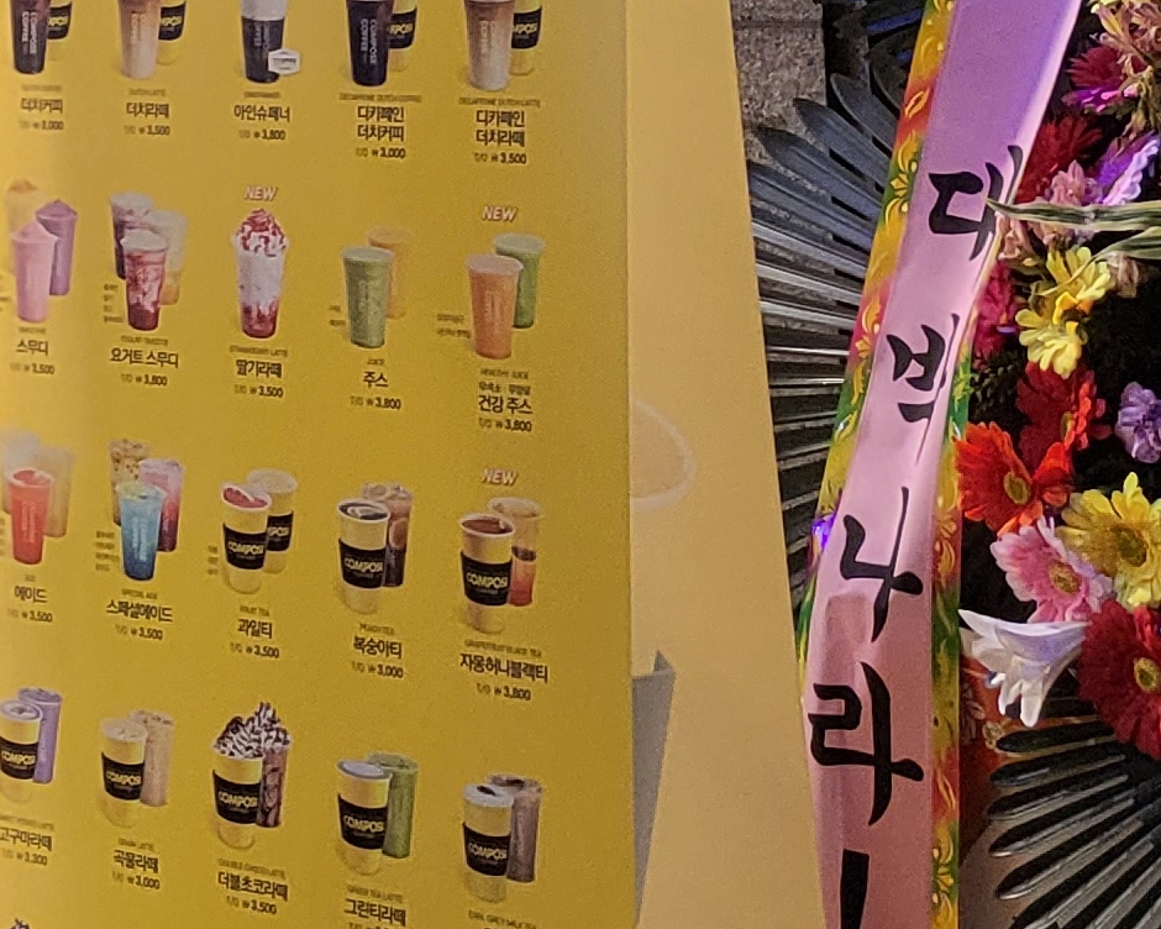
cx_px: -580
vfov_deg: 13.2
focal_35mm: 108
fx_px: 3711
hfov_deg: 16.2
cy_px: -589
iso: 250
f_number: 1.8
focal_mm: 4.25
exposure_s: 1/120
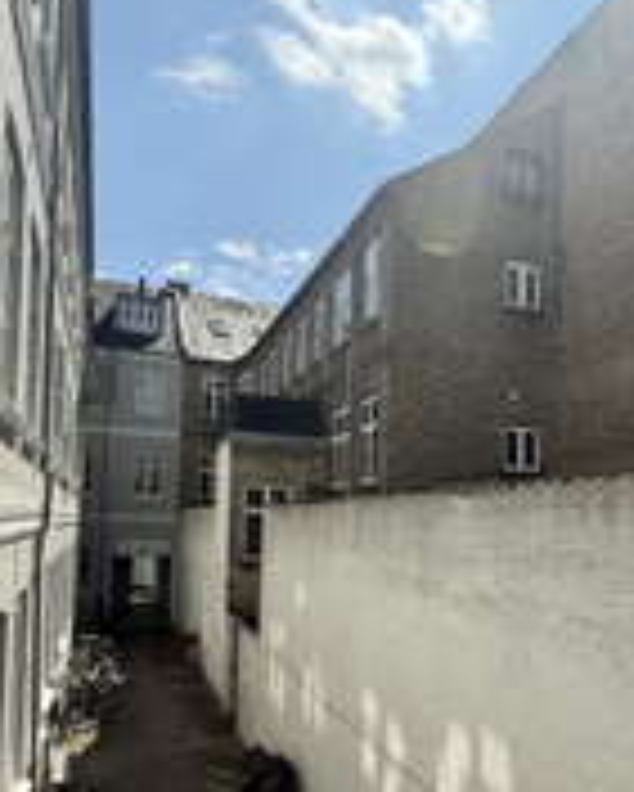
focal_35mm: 29
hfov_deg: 49.5
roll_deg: -0.9
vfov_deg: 59.7
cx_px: 398
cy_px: 490
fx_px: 680
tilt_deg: +2.8
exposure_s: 1/1848
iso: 50
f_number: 2.2
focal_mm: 2.22
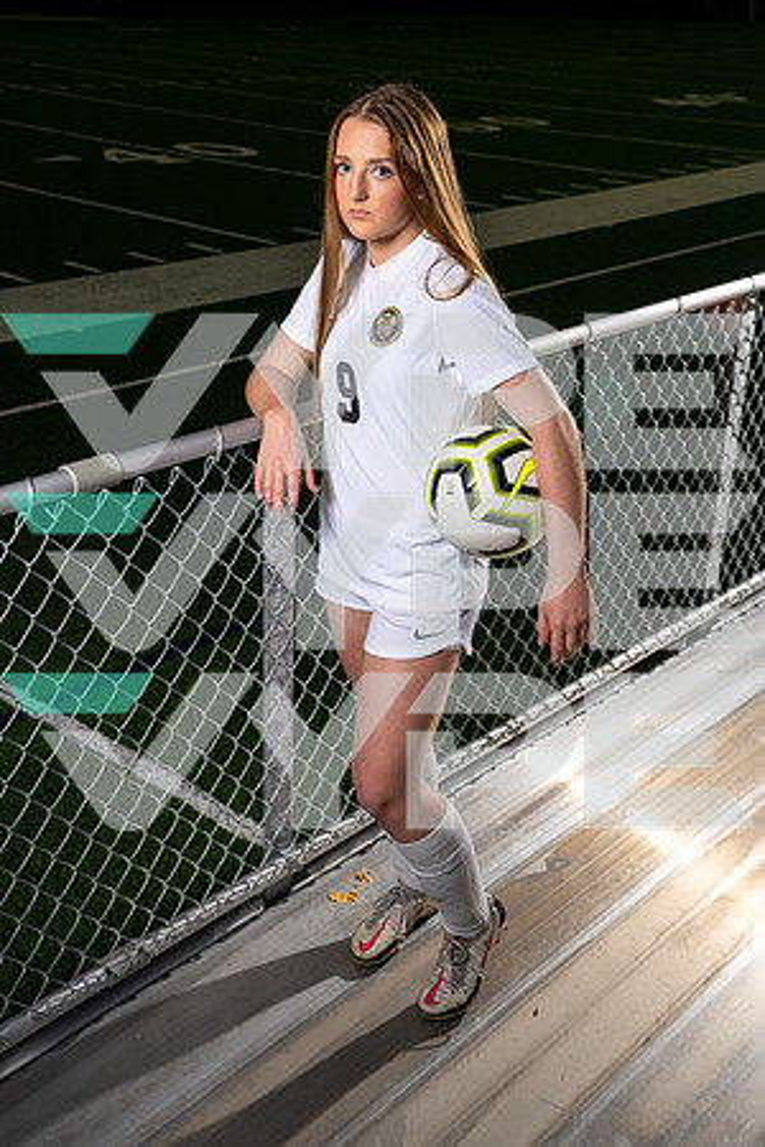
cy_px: 574
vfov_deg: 45.4
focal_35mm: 43
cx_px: 382
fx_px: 1371
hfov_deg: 31.2
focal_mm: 43
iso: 320
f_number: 9
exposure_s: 1/250
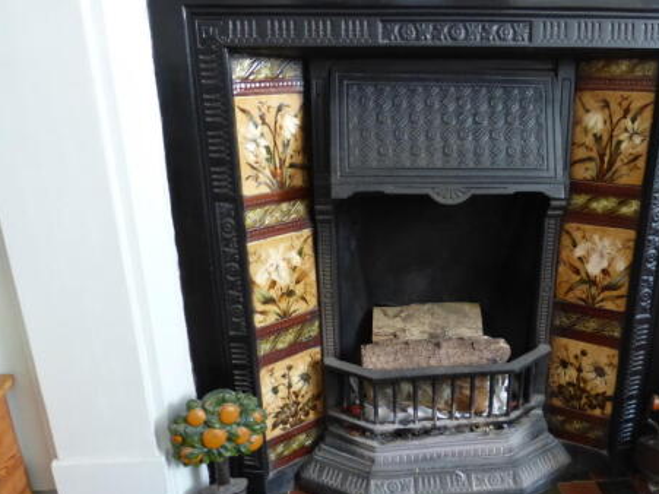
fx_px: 590
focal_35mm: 31
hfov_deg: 57.8
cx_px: 401
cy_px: 308
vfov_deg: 45.1
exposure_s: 1/10
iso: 400
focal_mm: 4.3
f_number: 3.3
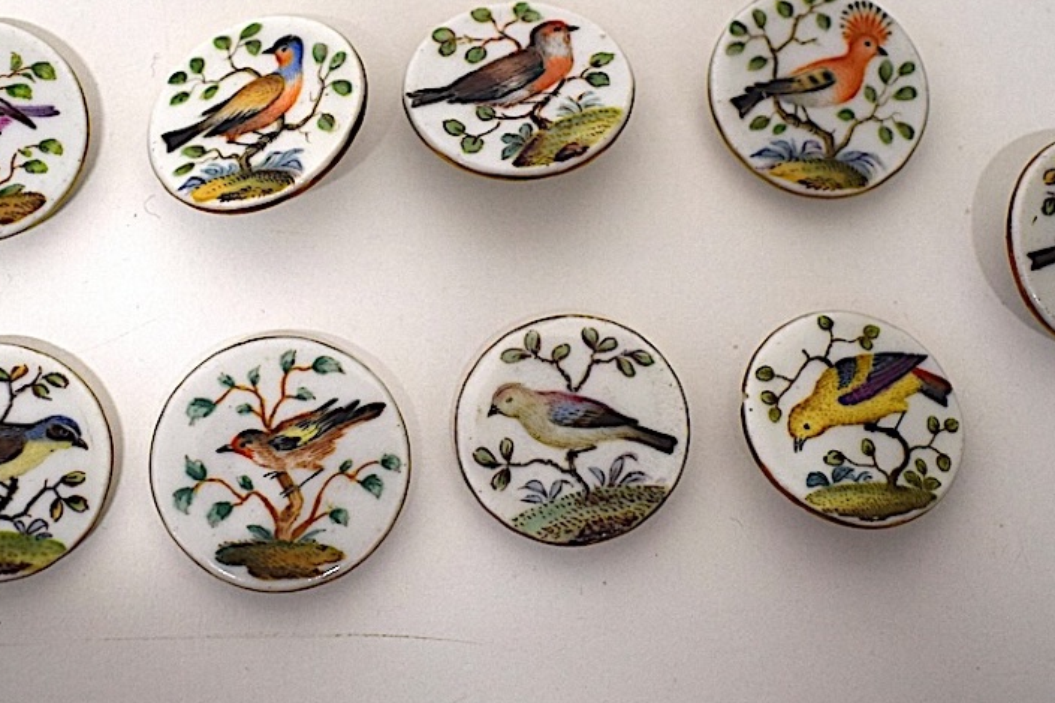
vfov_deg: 21.2
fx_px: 1871
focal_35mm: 64
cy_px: 240
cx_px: 492
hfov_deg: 31.5
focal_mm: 25
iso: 400
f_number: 4.5
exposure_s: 1/80
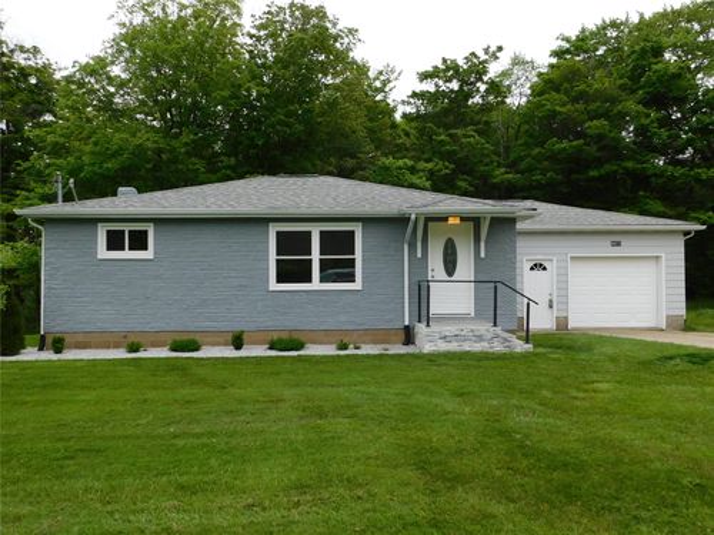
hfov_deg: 63.4
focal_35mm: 28
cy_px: 268
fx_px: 578
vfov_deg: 49.7
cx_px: 357
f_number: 3.2
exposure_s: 1/800
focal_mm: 4.9
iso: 125
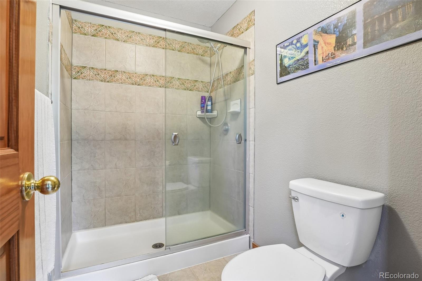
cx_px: 211
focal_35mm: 16
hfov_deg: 95.0
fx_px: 193
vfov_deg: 72.0
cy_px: 140
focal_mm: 11
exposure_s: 1/10
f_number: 8
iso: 500
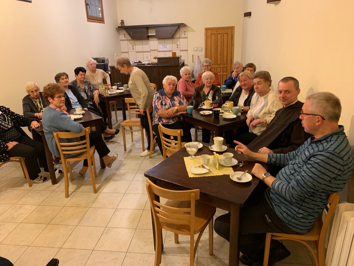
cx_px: 177
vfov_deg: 53.1
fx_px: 266
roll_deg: +2.8
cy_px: 133
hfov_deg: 67.3
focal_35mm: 26
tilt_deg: -17.1
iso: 320
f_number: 1.8
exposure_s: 1/25
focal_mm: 4.25
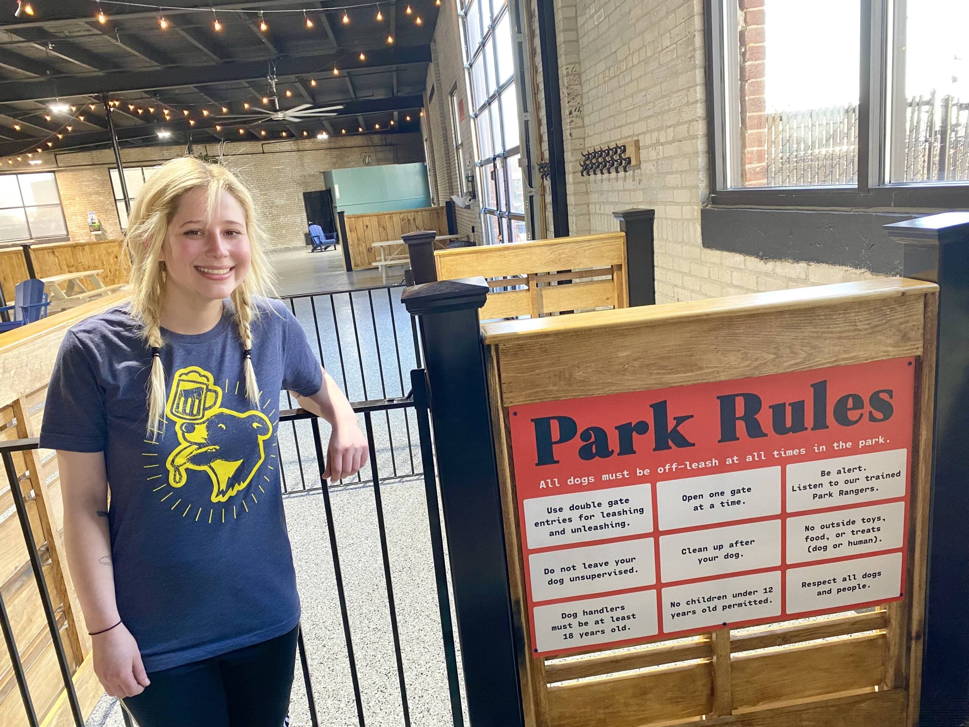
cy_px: 364
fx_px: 728
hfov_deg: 67.3
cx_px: 484
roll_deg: +6.2
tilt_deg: -12.6
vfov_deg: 53.1
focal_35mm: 26
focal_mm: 4.25
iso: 100
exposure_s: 1/60
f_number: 1.8
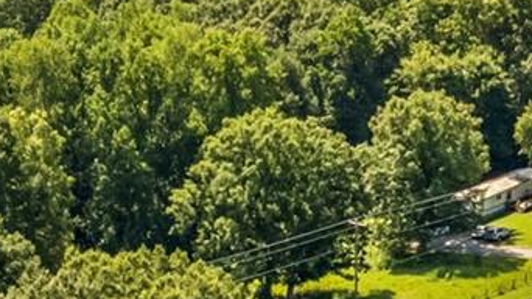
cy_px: 367
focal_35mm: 138
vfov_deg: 8.7
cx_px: 205
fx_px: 1946
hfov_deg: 15.6
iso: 110
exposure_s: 1/1500
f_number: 2.8
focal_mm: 8.38
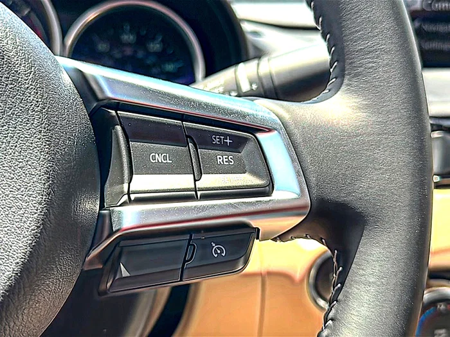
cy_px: 168
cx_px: 225
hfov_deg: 49.0
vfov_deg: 37.7
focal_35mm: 38
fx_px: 494
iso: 100
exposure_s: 1/762
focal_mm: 6.86
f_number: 1.78
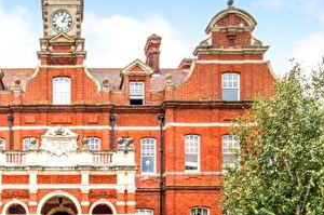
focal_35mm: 35
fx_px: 314
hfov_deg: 51.2
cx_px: 66
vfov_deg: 37.6
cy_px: 127
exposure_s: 1/200
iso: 200
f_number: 8
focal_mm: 10
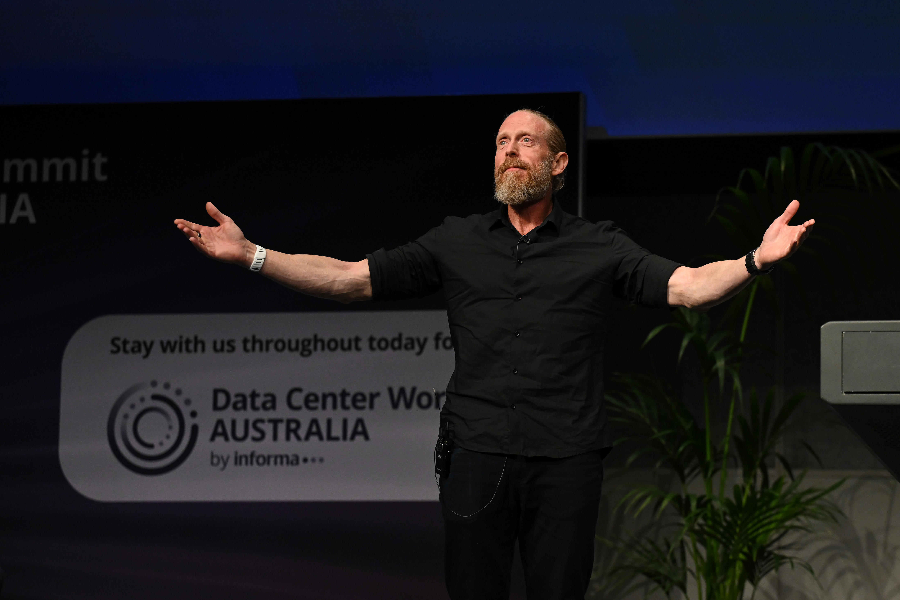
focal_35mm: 104
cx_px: 450
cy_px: 300
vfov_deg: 13.2
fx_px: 2600
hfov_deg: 19.6
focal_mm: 104
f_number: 3.2
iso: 2500
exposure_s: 1/500
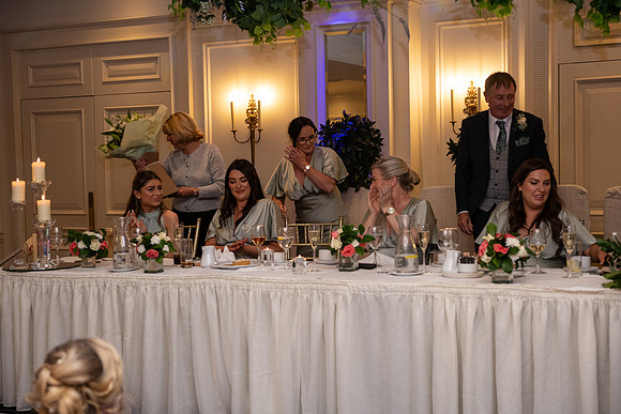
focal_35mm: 55
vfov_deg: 24.6
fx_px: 949
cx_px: 310
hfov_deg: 36.2
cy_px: 207
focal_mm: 55
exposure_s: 1/160
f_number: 3.5
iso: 800
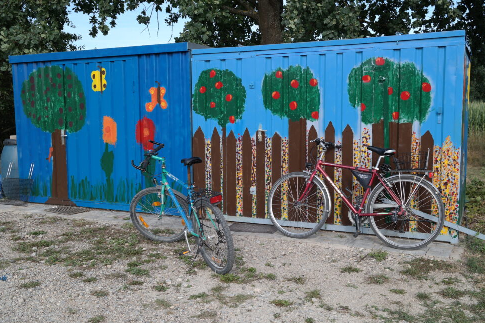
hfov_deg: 50.7
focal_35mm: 38
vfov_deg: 35.1
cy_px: 163
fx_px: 512
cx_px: 236
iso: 100
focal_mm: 24
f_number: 5
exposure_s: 1/250
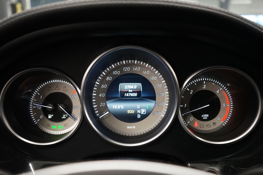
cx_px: 132
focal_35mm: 32
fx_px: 234
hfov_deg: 58.7
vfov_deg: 41.1
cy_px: 88
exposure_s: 1/60
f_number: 4
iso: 2000
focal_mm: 32
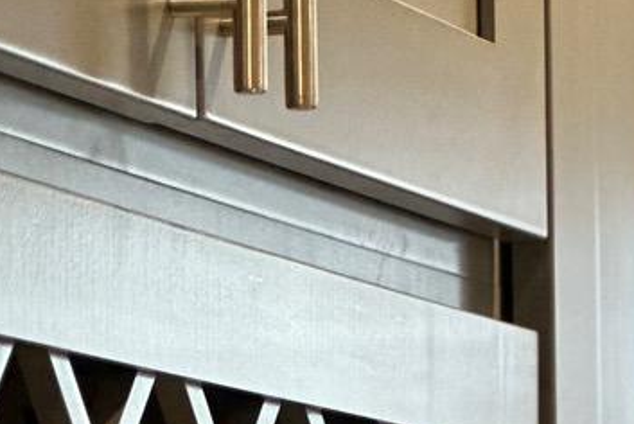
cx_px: 765
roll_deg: +0.4
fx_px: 6134
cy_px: 1024
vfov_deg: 3.9
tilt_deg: -1.0
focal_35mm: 348
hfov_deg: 5.9
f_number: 2.8
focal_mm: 9
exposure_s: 1/40
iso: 250
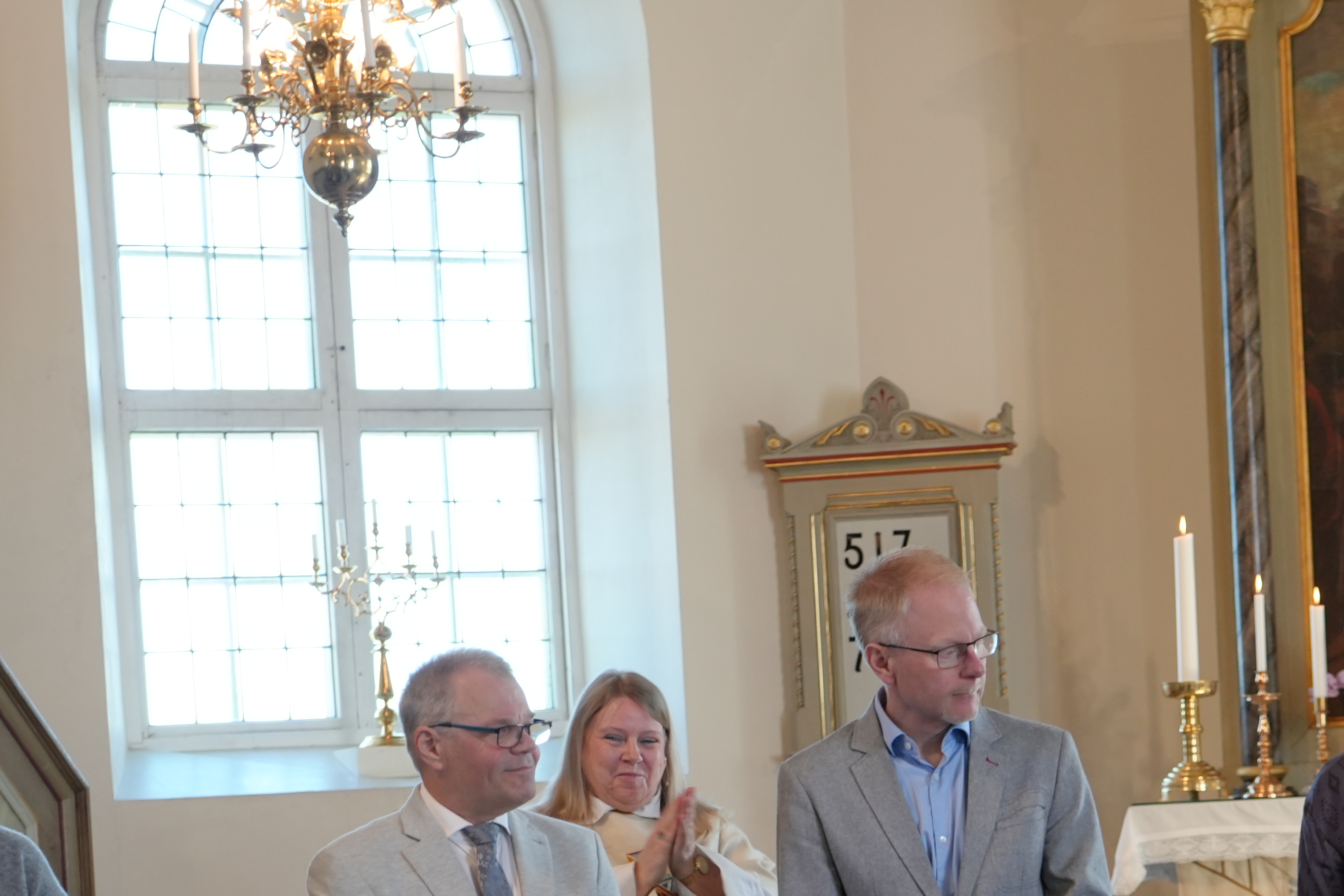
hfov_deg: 23.8
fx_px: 3173
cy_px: 940
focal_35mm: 85
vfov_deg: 15.7
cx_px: 922
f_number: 4
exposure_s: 1/160
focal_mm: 37
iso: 640
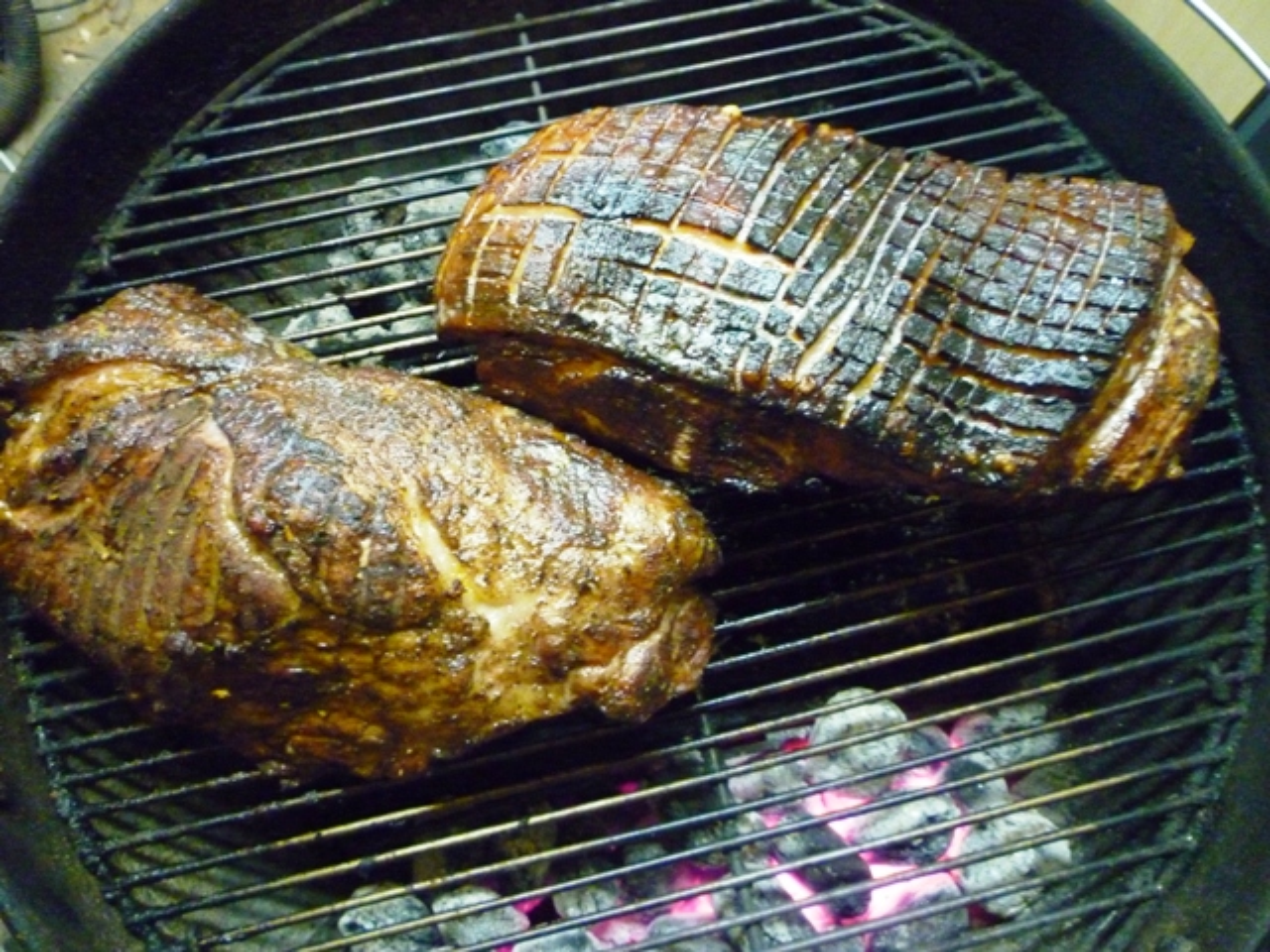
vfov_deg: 48.2
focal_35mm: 29
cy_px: 476
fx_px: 1064
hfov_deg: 61.7
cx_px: 635
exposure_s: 1/8
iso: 800
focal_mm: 5.2
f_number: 3.3
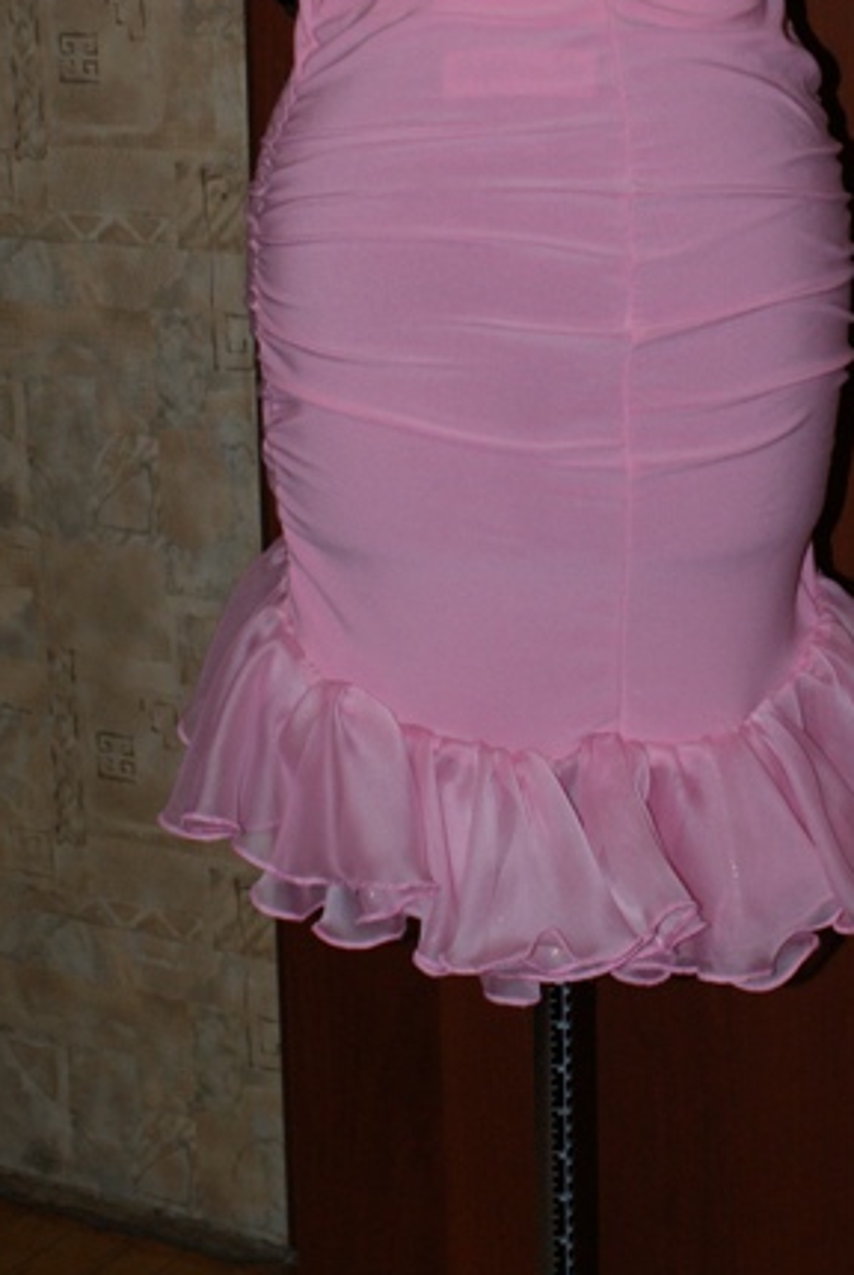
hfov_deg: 16.9
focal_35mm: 81
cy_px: 154
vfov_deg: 24.4
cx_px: 590
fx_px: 2873
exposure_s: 1/60
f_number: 5.6
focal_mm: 30
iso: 400
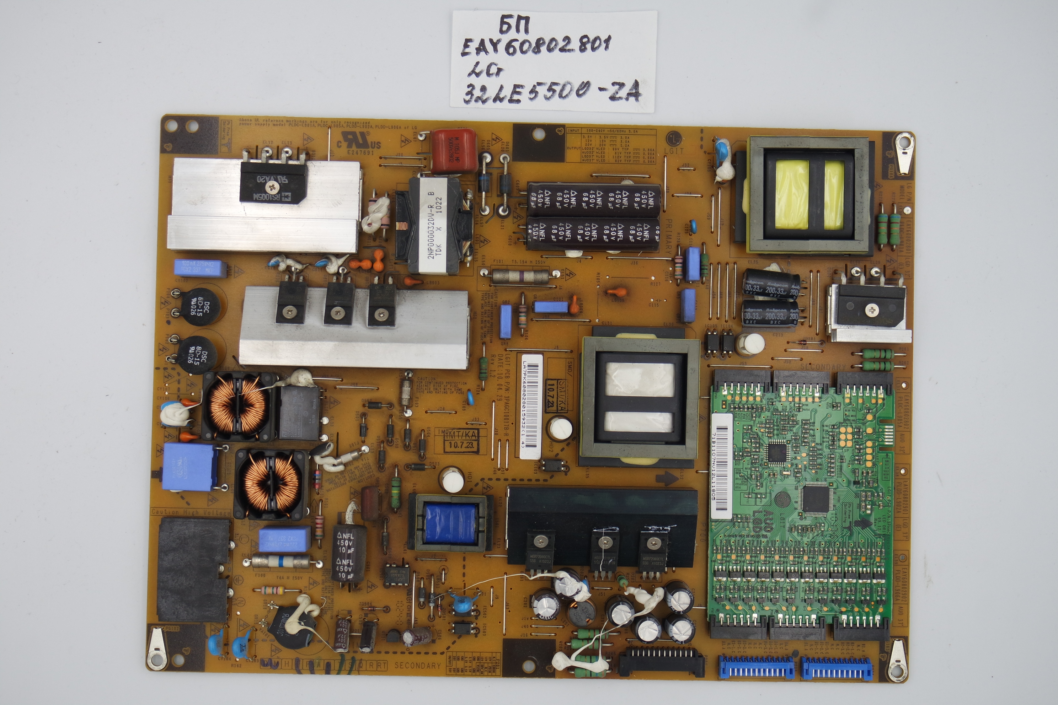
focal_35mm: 48
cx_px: 529
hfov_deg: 41.1
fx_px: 1411
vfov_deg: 28.1
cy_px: 352
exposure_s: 1/125
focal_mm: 18
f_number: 4.5
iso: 160
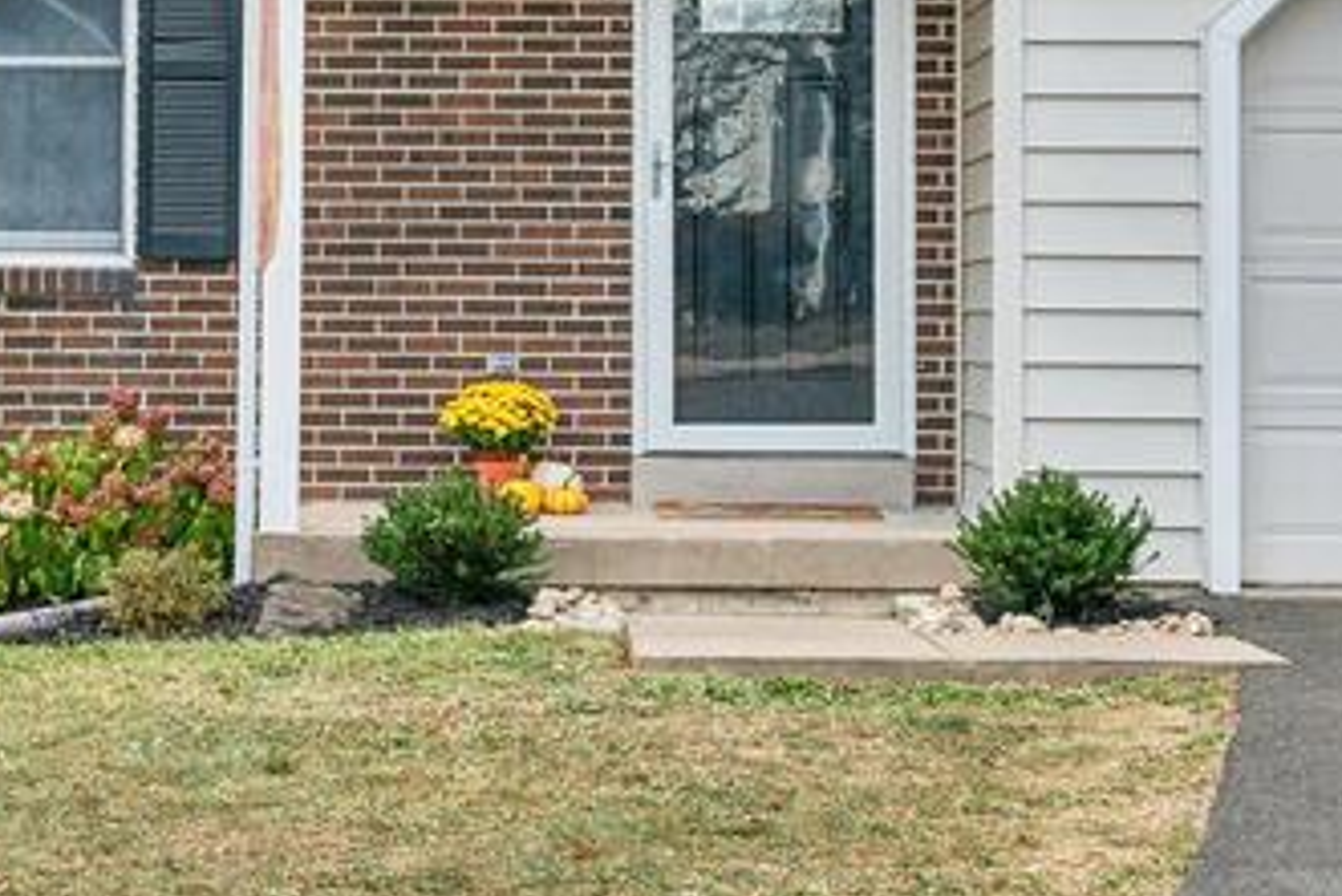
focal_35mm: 102
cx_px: 462
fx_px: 3804
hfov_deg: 20.0
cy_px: -209
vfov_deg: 13.1
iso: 500
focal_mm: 33
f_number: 8
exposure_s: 1/400
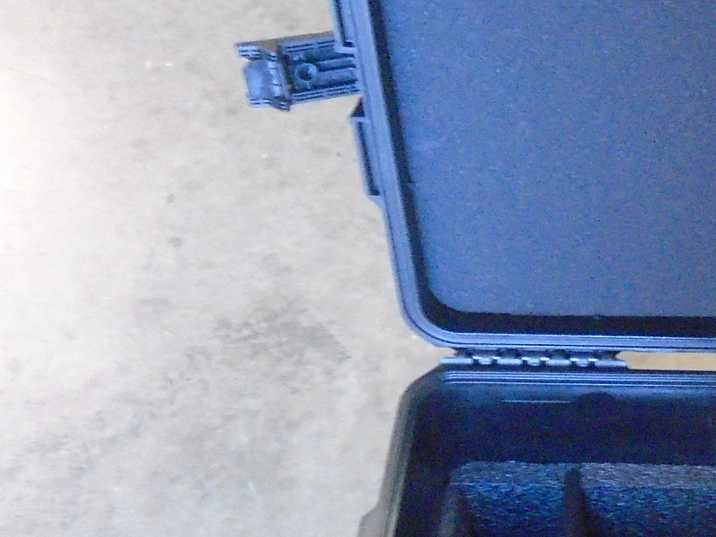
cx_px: 916
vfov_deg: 20.6
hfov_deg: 24.2
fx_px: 1469
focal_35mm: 71
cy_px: 364
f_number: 3.2
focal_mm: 4.6
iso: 800
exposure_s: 1/20
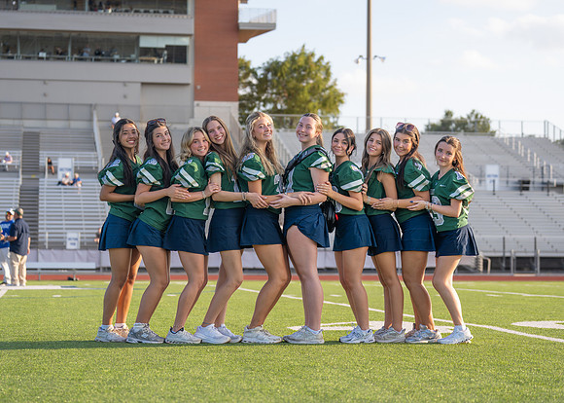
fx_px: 1354
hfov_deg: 23.5
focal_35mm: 85
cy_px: 222
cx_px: 303
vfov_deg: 16.9
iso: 125
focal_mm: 70
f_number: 2.8
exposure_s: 1/640
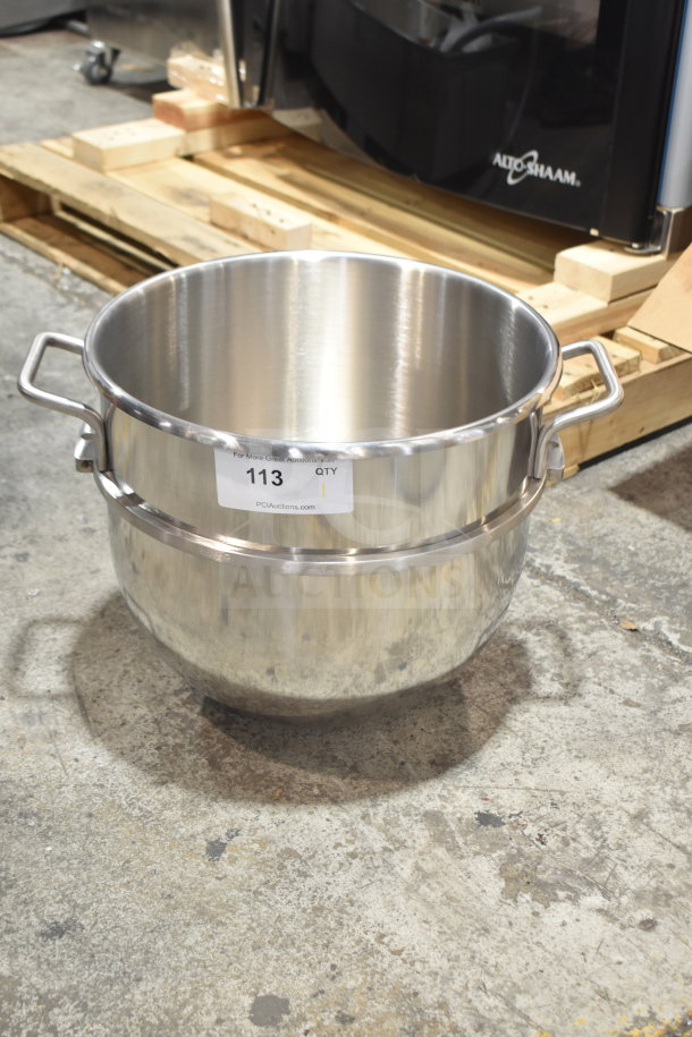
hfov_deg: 26.5
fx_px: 1470
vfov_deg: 38.9
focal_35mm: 51
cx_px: 346
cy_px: 518
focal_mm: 34
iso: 800
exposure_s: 1/50
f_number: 4.5
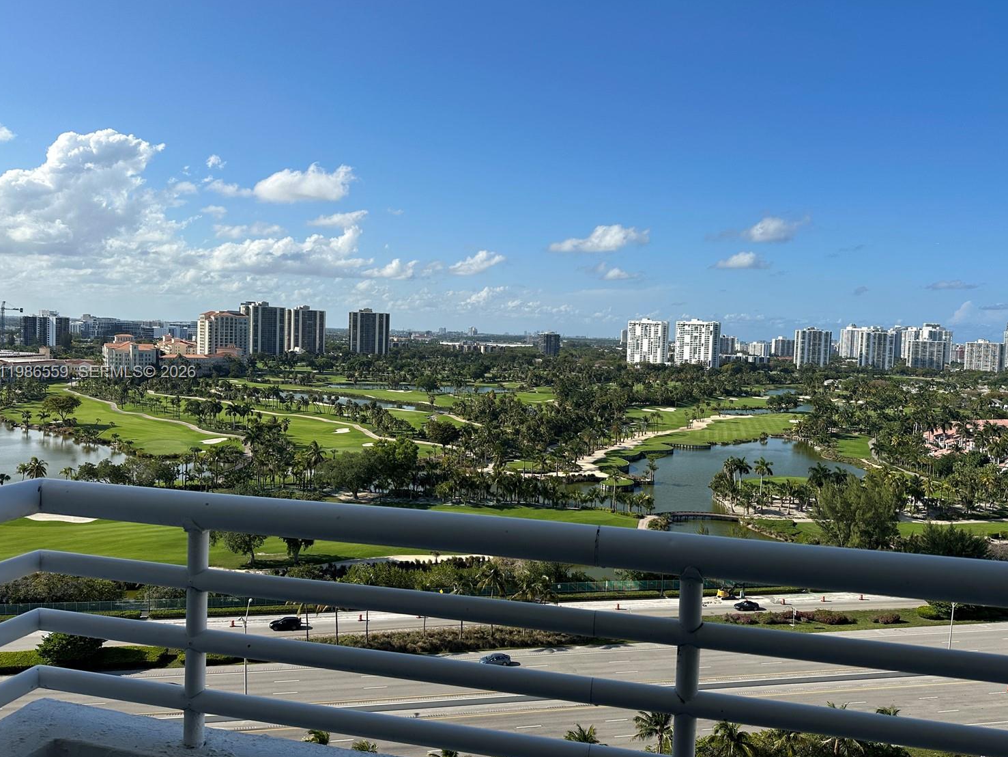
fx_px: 757
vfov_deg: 53.1
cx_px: 530
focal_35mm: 26
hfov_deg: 67.3
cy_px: 373
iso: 80
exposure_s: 1/5848
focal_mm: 6.86
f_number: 1.78
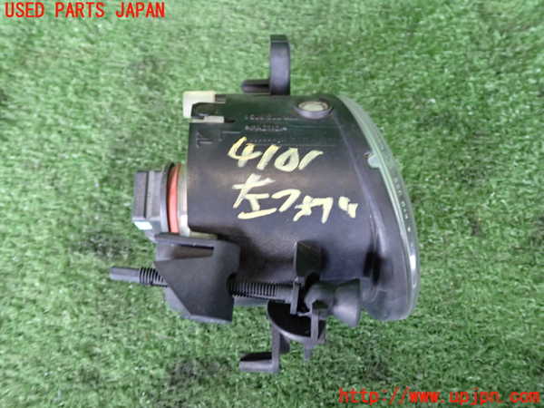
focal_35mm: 32
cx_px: 272
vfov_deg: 44.2
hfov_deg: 56.8
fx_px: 503
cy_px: 204
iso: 400
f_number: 2.4
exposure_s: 1/30
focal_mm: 5.79
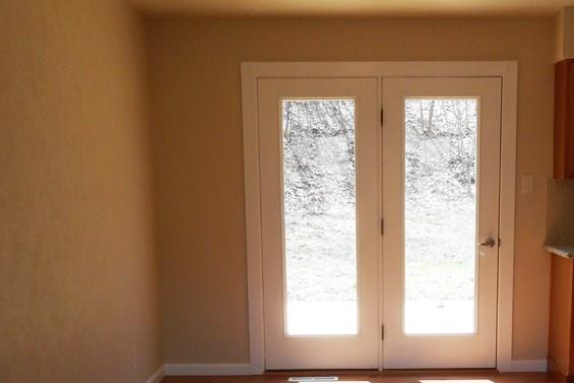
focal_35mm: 49
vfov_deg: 26.8
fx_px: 781
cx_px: 373
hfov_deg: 39.9
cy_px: 324
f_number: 3.4
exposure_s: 1/250
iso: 220
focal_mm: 4.7
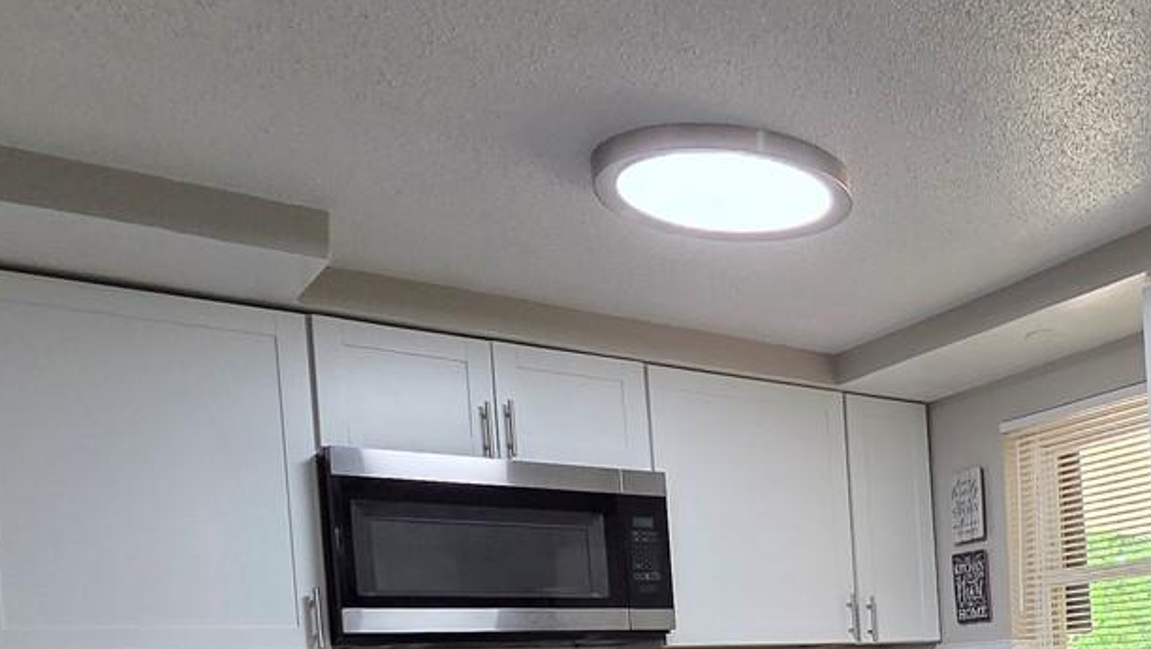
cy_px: 720
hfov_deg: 45.6
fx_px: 1130
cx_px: 1147
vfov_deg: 28.9
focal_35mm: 37
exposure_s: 1/60
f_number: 2.2
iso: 250
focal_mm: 2.2
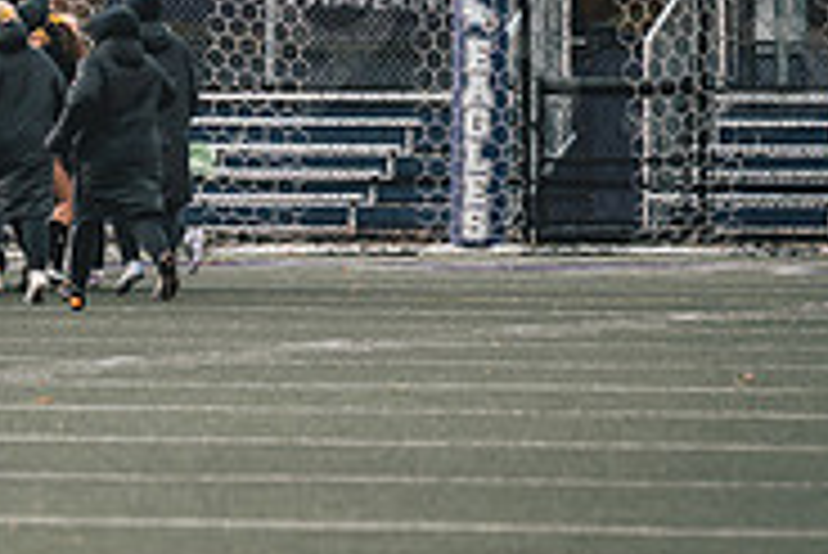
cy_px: 59
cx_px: 16
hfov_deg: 3.2
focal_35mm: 643
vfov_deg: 2.1
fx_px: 14800
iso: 800
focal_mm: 150
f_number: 2.8
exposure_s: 1/1600
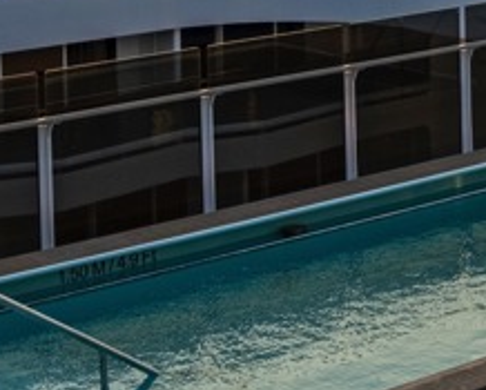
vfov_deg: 11.3
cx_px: 707
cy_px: -283
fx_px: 1858
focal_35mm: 129
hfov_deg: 14.1
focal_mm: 25
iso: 500
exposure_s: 1/5000
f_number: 9
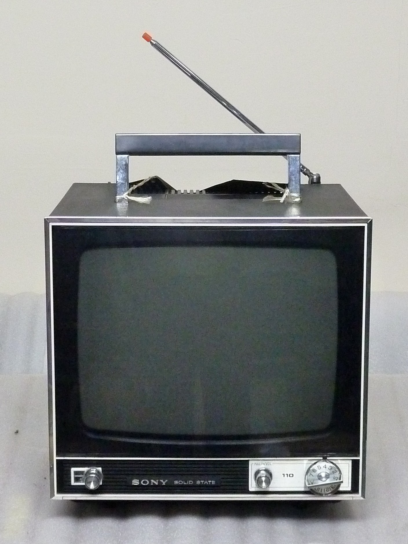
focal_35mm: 100
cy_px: 272
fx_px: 1571
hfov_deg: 14.8
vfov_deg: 19.6
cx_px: 204
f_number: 3.9
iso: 800
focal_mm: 9.1
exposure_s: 1/40
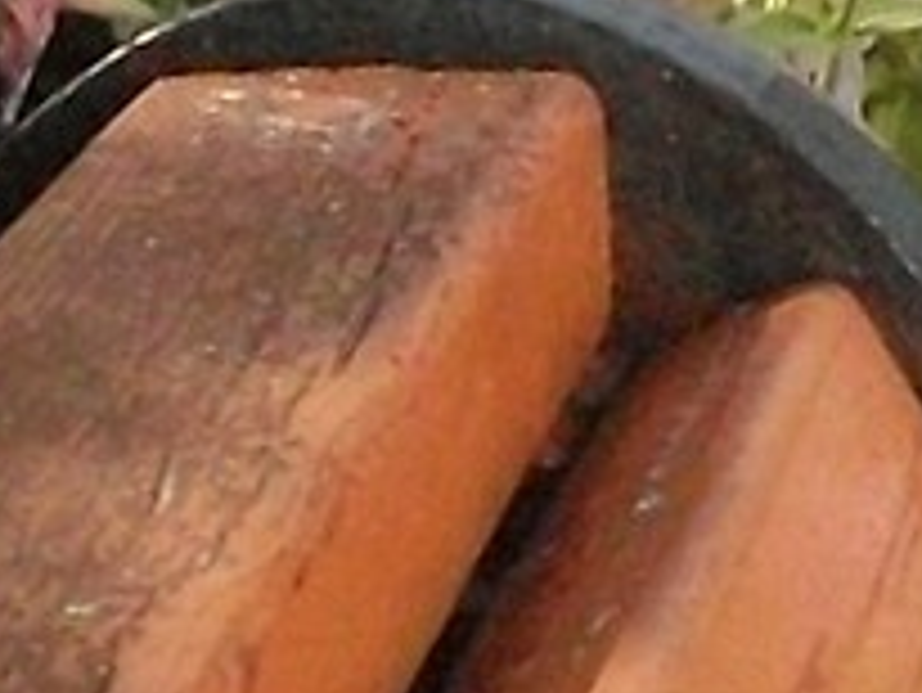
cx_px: 1720
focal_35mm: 266
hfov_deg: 7.2
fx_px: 7089
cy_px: -362
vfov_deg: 5.5
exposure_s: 1/250
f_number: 8.4
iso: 400
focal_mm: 6.3
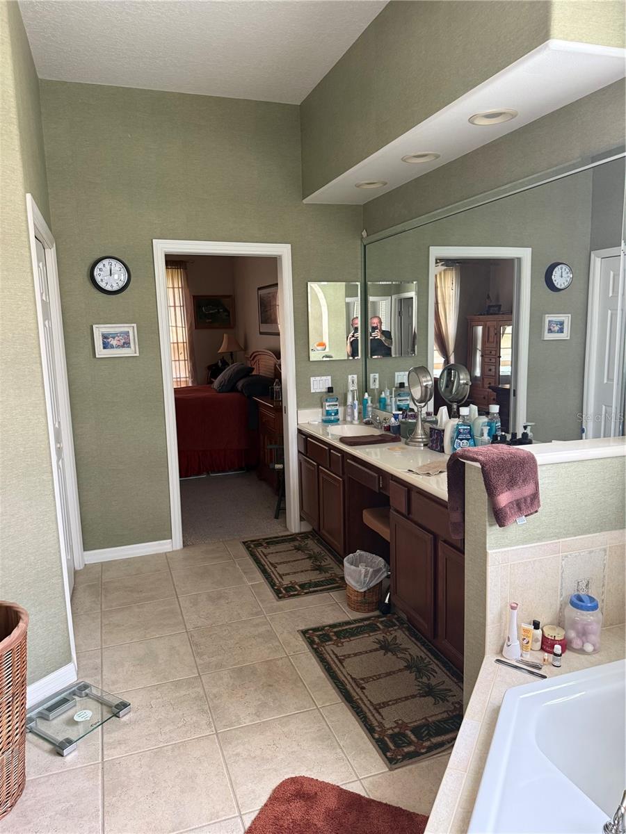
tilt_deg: -8.5
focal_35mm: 24
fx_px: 579
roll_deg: +1.2
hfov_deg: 56.8
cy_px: 417
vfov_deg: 71.6
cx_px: 313
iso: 320
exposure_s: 1/60
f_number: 1.78
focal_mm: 6.76
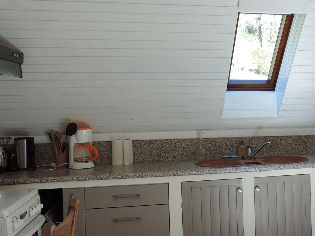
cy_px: 105
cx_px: 242
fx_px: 400
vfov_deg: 32.8
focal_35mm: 44
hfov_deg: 41.5
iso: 80
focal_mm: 4.3
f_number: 3
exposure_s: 1/30
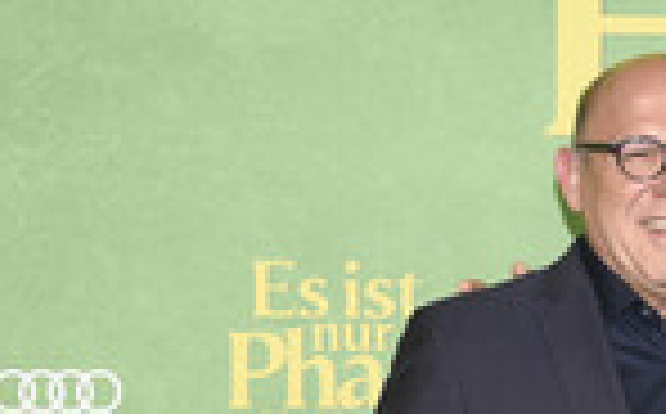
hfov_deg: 16.8
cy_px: 518
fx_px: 2139
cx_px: 848
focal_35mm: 118
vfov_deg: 10.8
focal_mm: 38
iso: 500
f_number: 6.3
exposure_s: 1/125
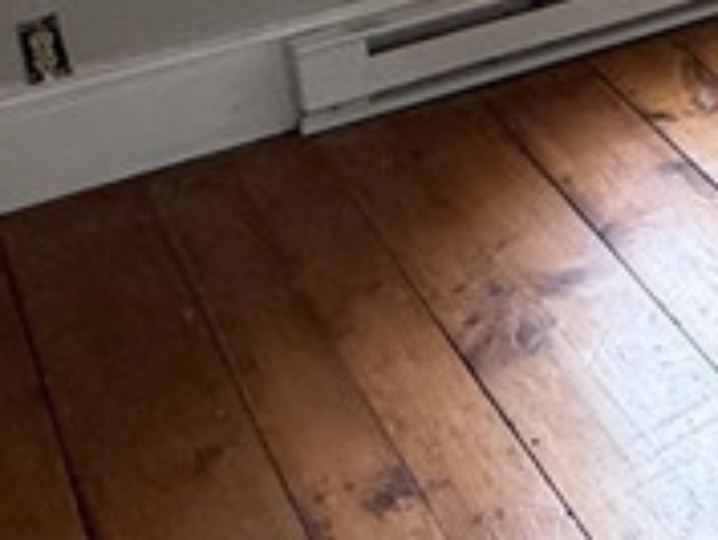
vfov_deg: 16.9
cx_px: 1083
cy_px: -207
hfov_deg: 20.5
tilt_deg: -15.6
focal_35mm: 81
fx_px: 1681
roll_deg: +0.2
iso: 200
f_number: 2.2
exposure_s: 1/99
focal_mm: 2.22
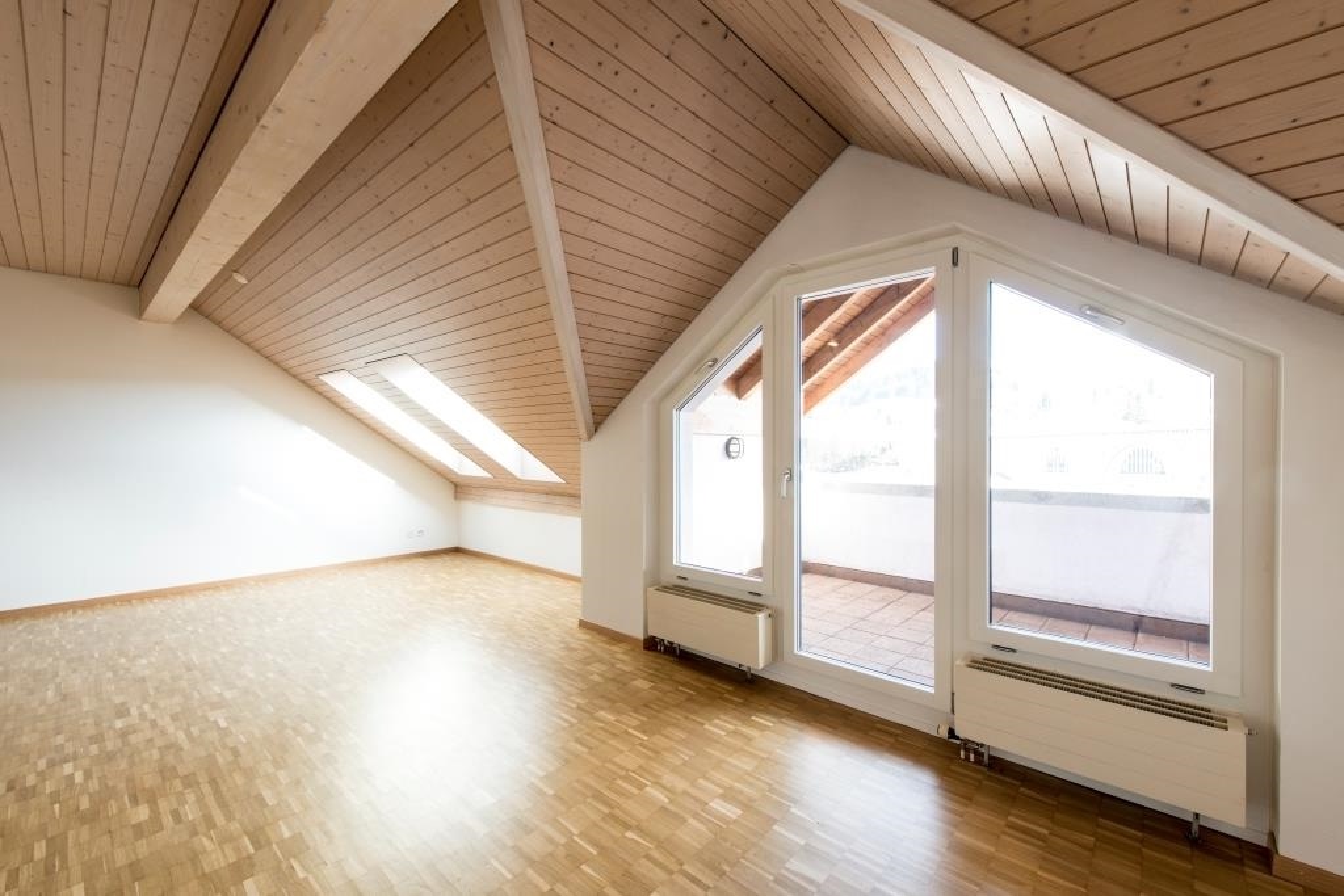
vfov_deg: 77.3
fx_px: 560
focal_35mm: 15
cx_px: 672
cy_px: 448
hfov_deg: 100.4
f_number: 11
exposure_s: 1/2.5
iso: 200
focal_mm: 15
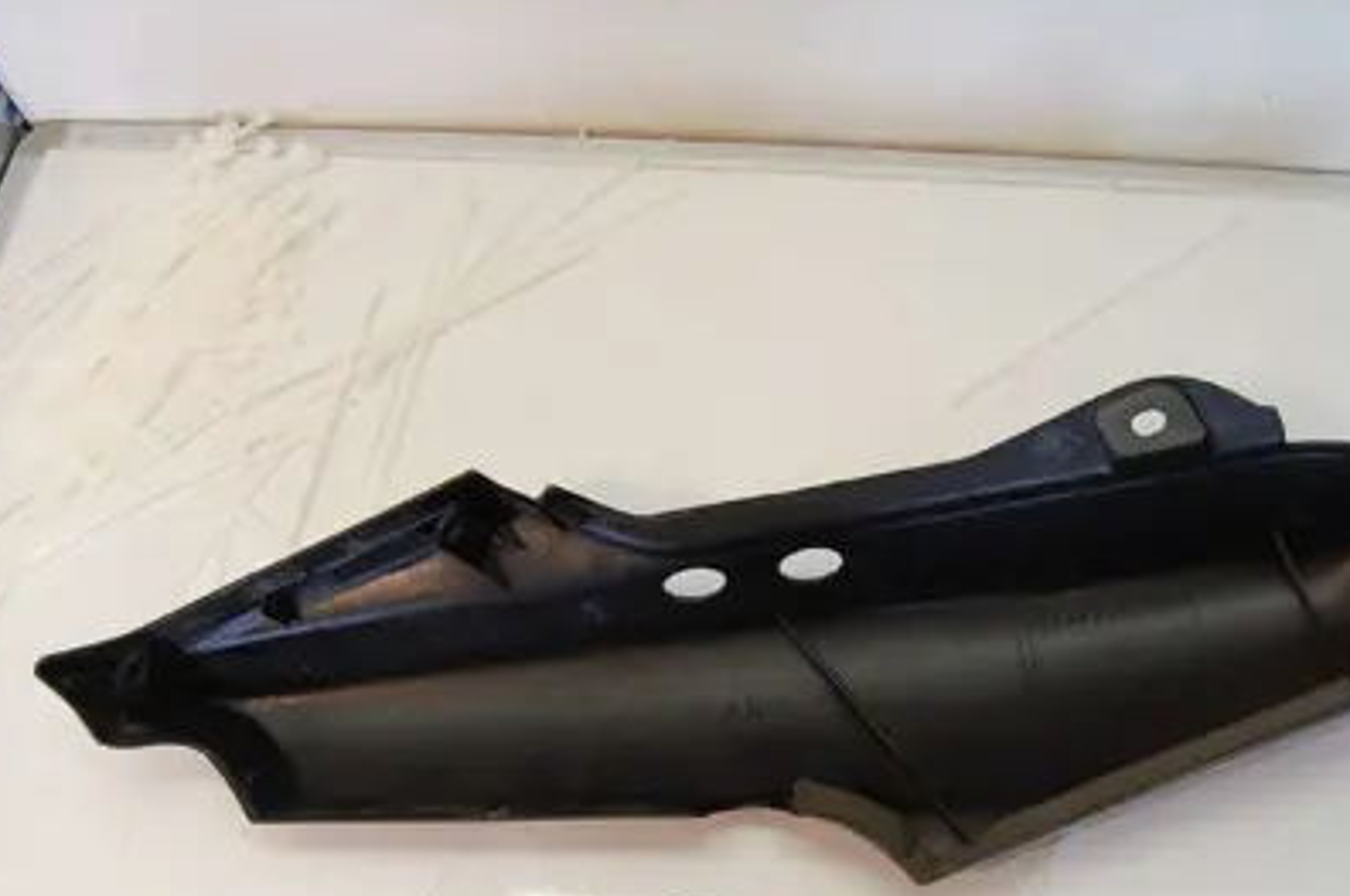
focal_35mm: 37
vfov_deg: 35.6
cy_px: 572
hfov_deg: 51.8
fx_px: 1386
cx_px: 769
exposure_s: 1/100
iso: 400
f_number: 5
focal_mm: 18
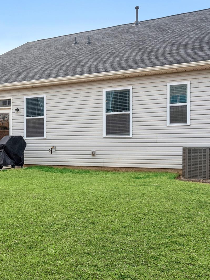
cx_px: 43
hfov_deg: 30.8
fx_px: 372
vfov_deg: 41.2
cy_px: 148
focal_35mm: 46
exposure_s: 1/500
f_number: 8
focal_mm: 25
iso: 200
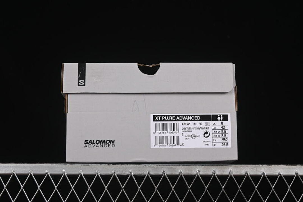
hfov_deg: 27.0
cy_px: 101
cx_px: 152
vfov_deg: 18.2
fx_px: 631
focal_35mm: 75
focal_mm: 50
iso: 160
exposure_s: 1/80
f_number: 8
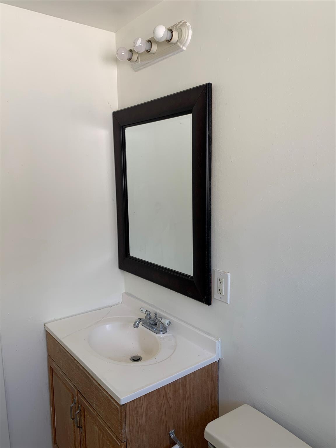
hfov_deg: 53.1
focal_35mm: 26
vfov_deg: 67.3
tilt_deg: -7.3
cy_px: 224
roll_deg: +0.8
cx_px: 168
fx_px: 336
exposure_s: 1/122
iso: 25
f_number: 1.8
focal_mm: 4.25
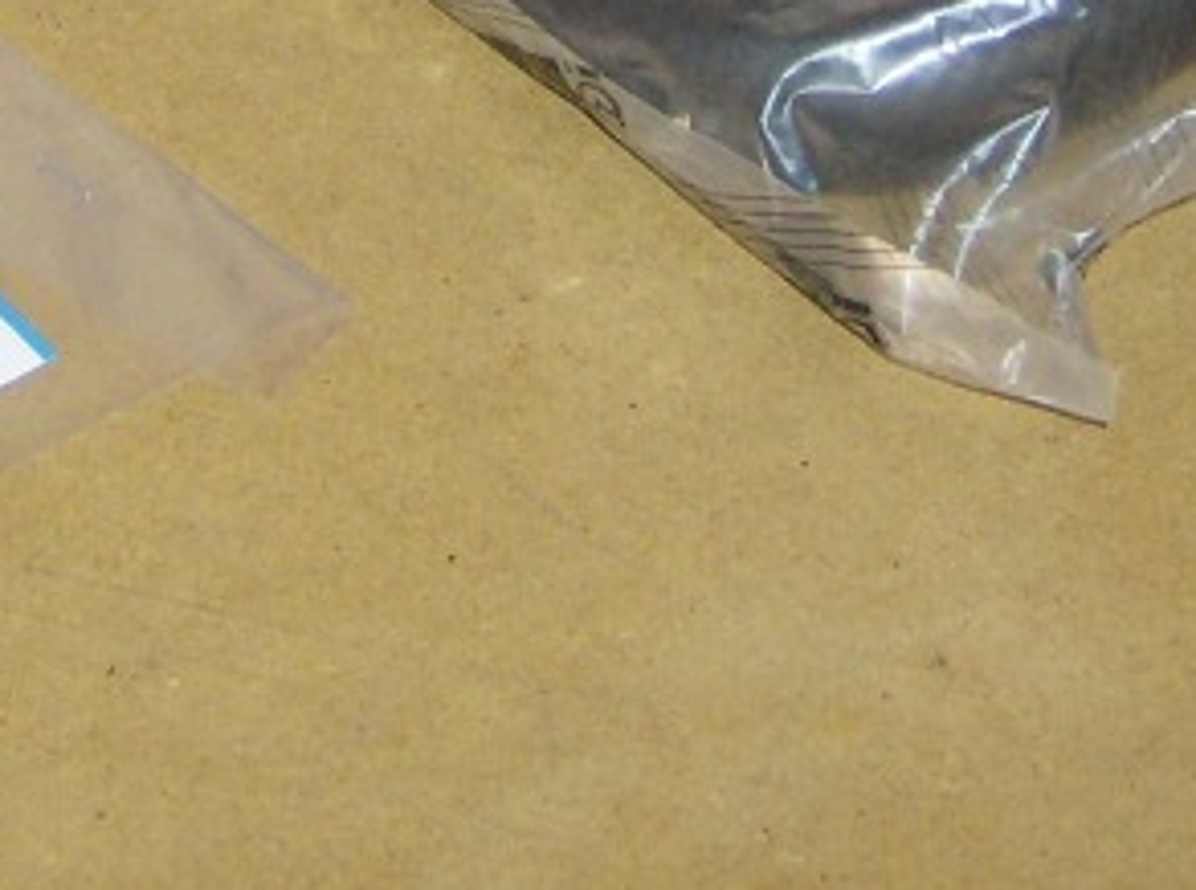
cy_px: -619
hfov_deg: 15.6
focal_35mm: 126
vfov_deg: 11.1
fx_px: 4341
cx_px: 265
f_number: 2.8
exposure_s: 1/60
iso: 200
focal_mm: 6
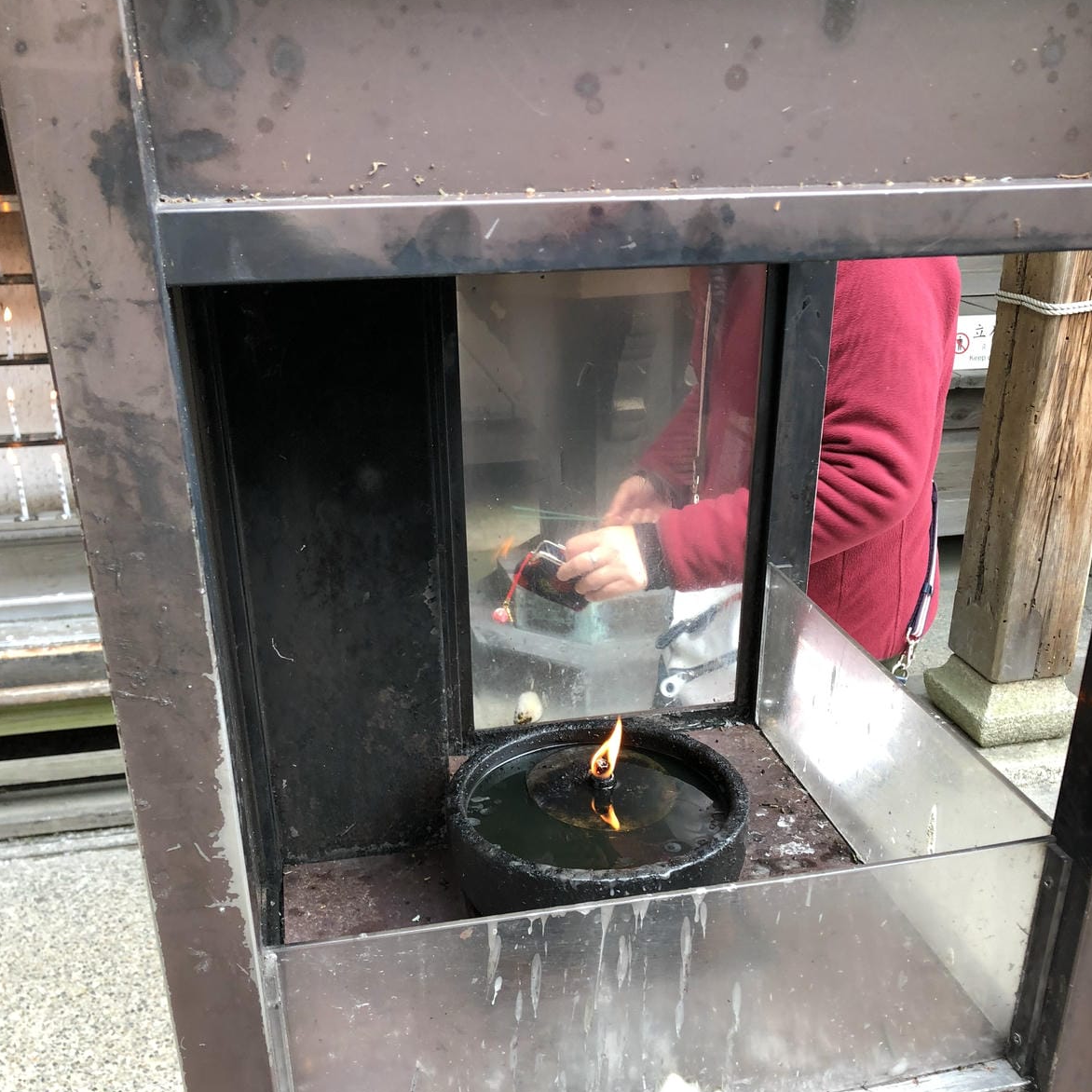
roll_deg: -0.8
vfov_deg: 46.8
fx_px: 1249
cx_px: 542
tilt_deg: -26.0
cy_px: 679
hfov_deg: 47.2
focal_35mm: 35
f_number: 1.8
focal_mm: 3.99
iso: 25
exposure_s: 1/40
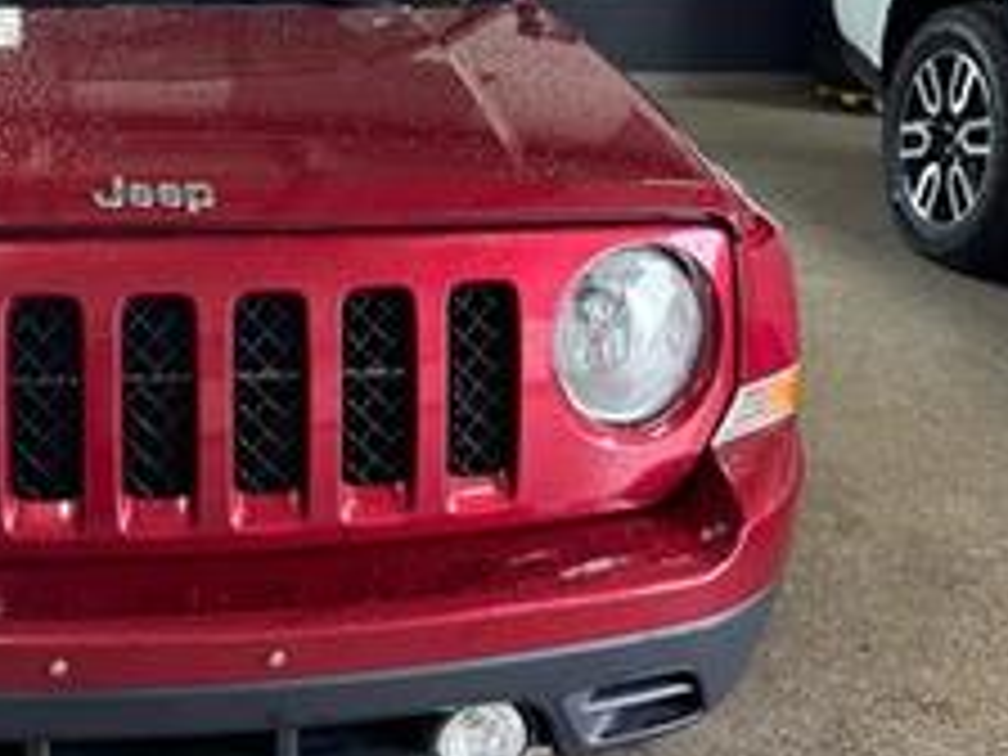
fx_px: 1572
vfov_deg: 26.8
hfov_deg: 34.3
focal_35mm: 54
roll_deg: -1.8
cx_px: 176
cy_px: 212
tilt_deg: -12.6
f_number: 1.78
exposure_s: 1/120
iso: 200
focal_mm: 6.76
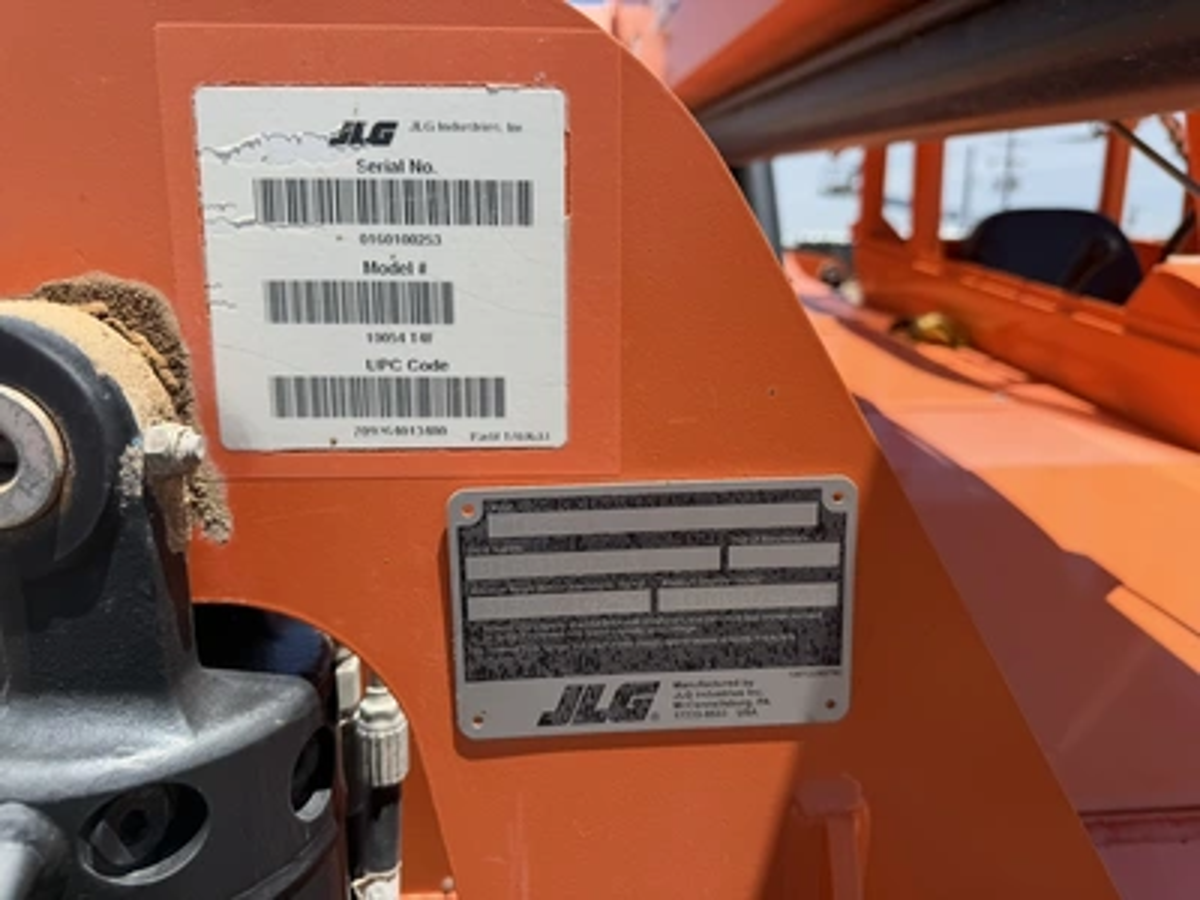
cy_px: 450
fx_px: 832
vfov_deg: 56.8
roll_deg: -1.0
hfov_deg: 71.6
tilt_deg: -13.0
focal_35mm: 24
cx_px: 600
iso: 80
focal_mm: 6.76
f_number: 1.78
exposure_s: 1/3145
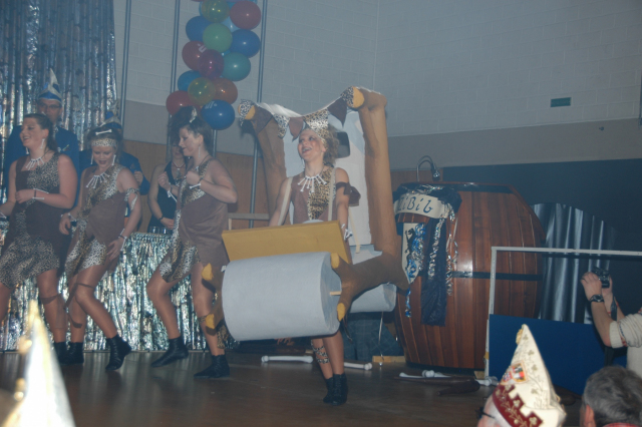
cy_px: 214
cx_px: 321
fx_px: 1176
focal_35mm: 66
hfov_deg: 30.5
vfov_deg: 20.6
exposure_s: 1/60
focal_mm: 44
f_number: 4.8
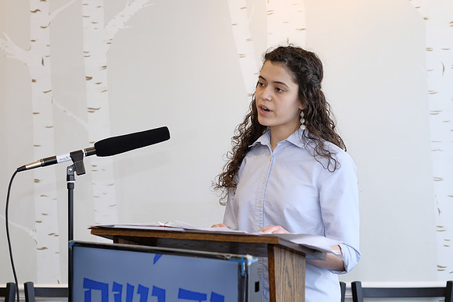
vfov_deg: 16.3
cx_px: 226
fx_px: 1057
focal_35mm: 84
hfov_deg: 24.2
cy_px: 151
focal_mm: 56
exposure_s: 1/180
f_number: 2.8
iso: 800
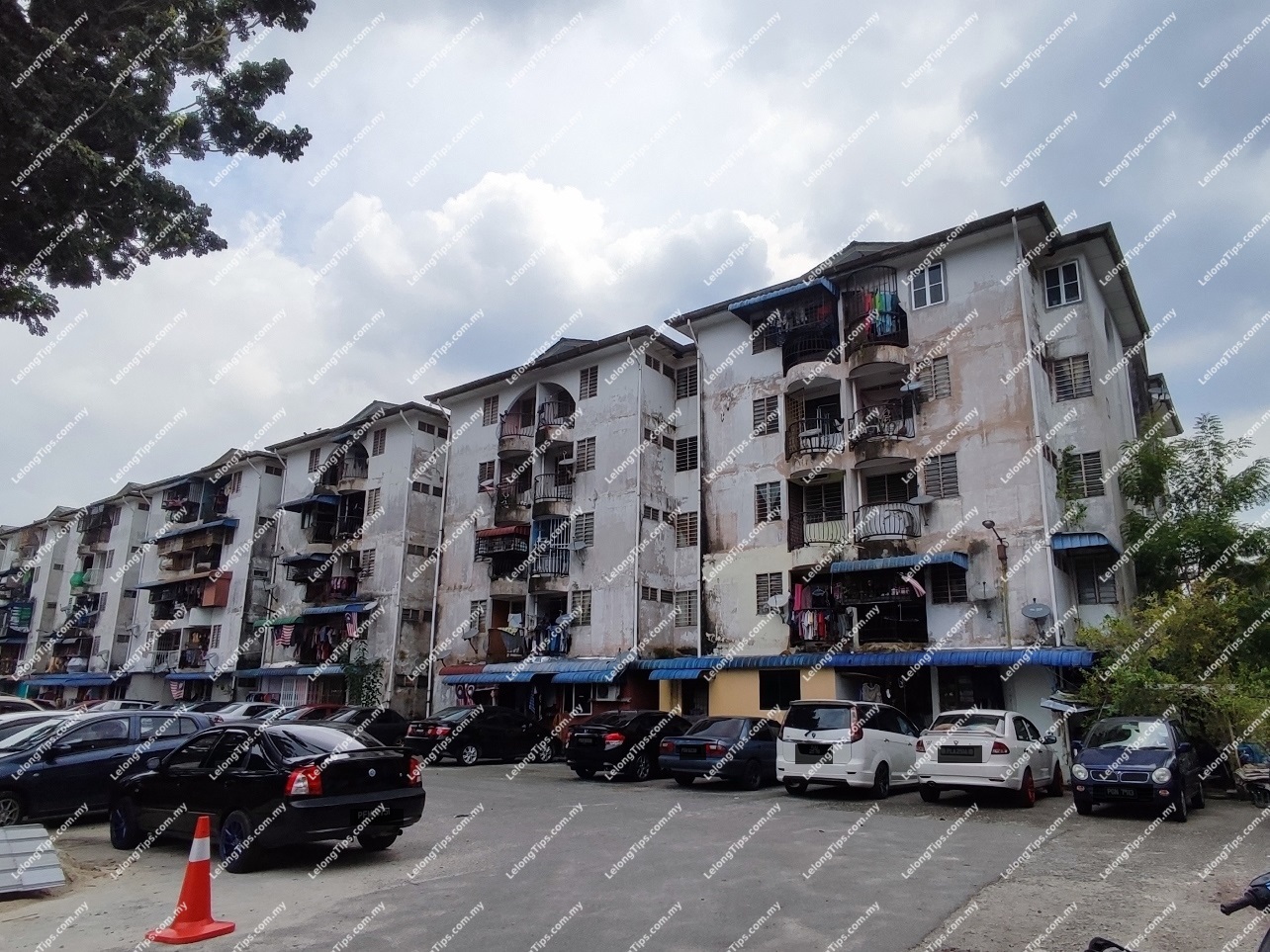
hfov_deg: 94.5
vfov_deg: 78.1
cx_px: 635
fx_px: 587
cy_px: 476
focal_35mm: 16
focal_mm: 1.65
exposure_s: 1/2182
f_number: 2.2
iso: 50
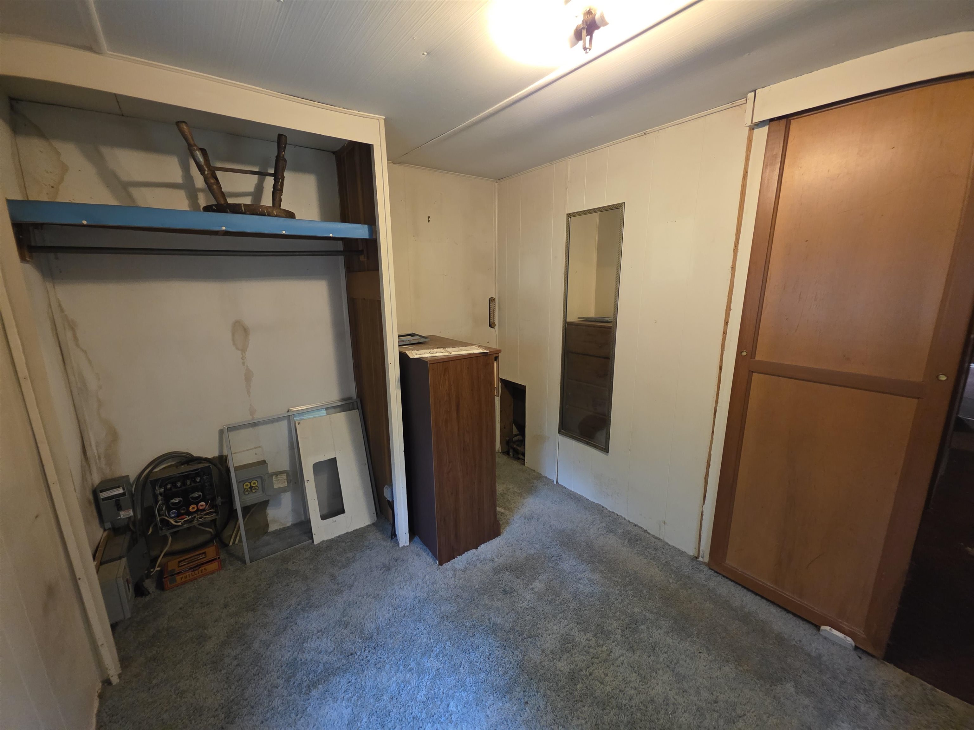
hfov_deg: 106.2
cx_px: 487
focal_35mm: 13
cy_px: 365
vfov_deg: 89.9
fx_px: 366
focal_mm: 2.2
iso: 640
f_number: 1.9
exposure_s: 1/60
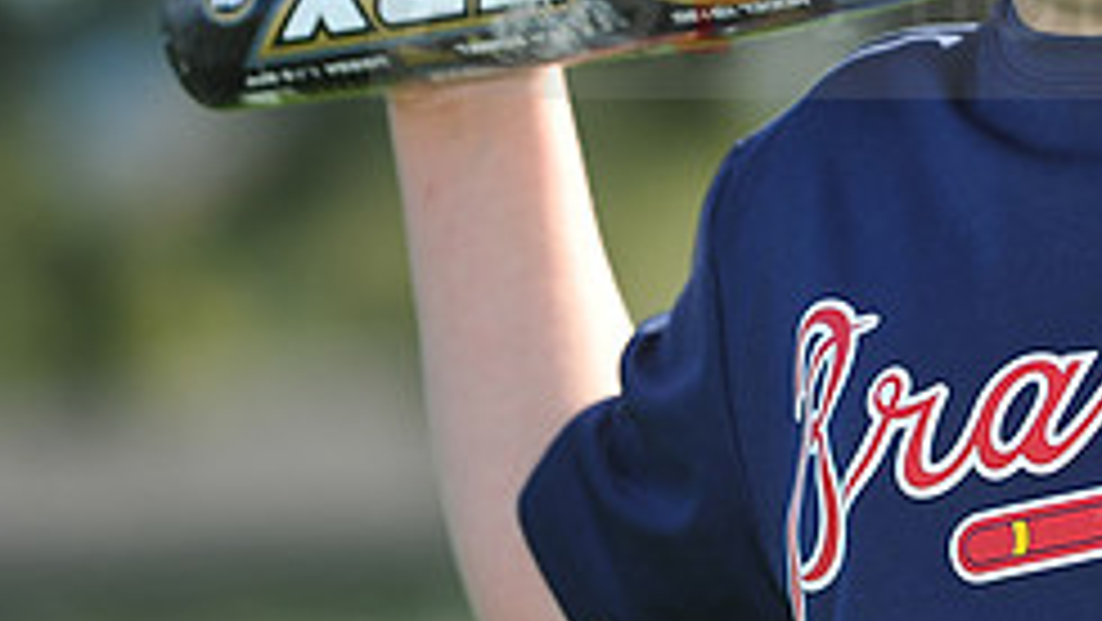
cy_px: -36
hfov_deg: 4.4
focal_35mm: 495
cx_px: 1124
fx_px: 14469
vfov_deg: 2.5
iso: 200
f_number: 4.5
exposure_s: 1/640
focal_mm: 200
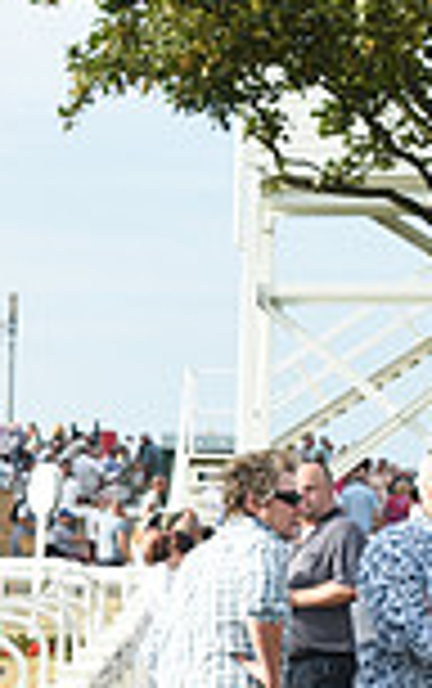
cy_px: 623
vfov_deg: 10.8
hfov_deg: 6.3
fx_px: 3625
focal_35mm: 193
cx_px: -801
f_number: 5.6
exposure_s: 1/1250
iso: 400
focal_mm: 50
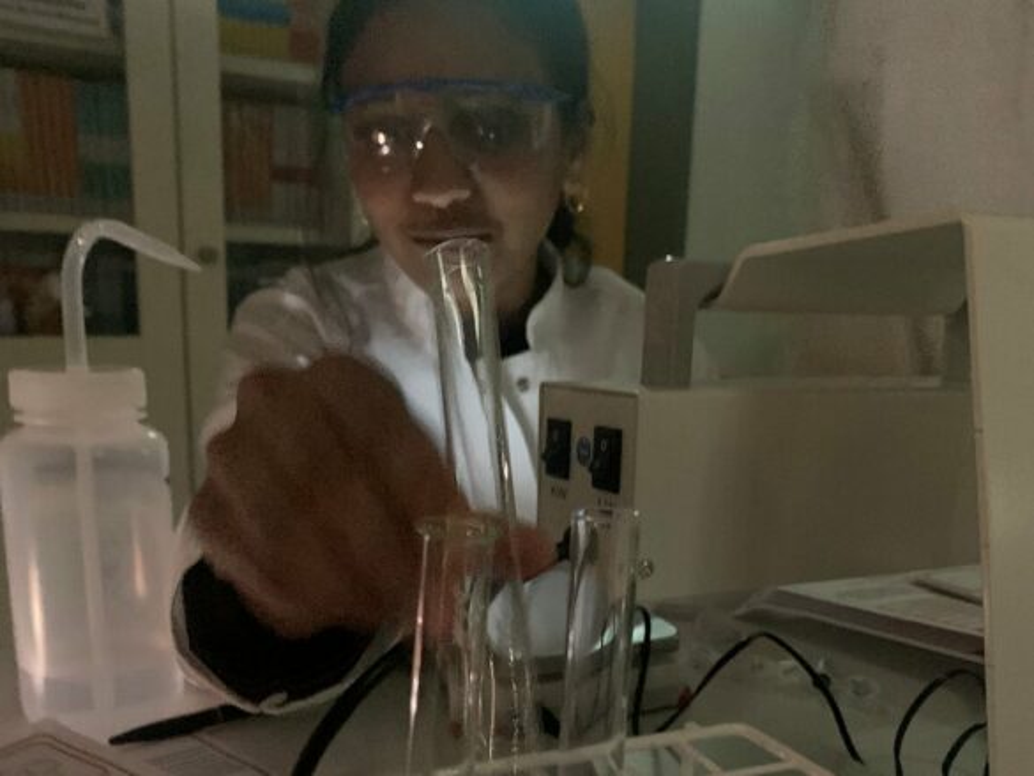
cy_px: 388
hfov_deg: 67.3
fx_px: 777
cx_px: 517
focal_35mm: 26
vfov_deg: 53.1
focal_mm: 4.25
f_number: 1.8
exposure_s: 1/16
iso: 2000
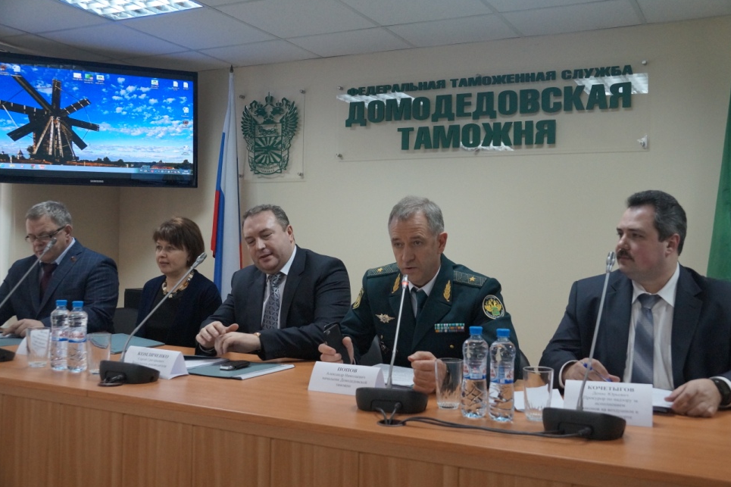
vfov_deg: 37.8
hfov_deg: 54.4
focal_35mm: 35
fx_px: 711
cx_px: 384
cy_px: 251
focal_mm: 22
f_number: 4
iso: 2000
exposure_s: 1/160
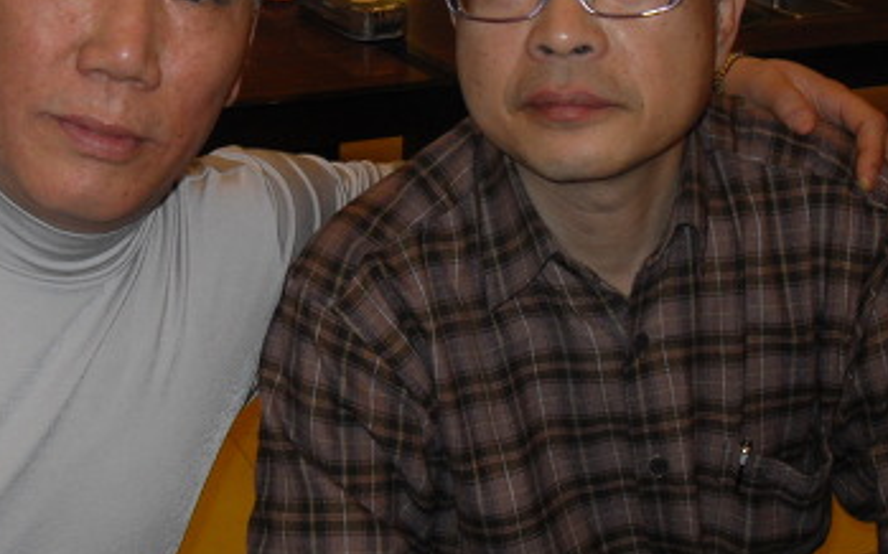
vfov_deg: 19.6
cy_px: 55
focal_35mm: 65
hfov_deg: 31.5
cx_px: 387
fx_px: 1573
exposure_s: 1/45
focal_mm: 6.3
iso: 100
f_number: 2.8
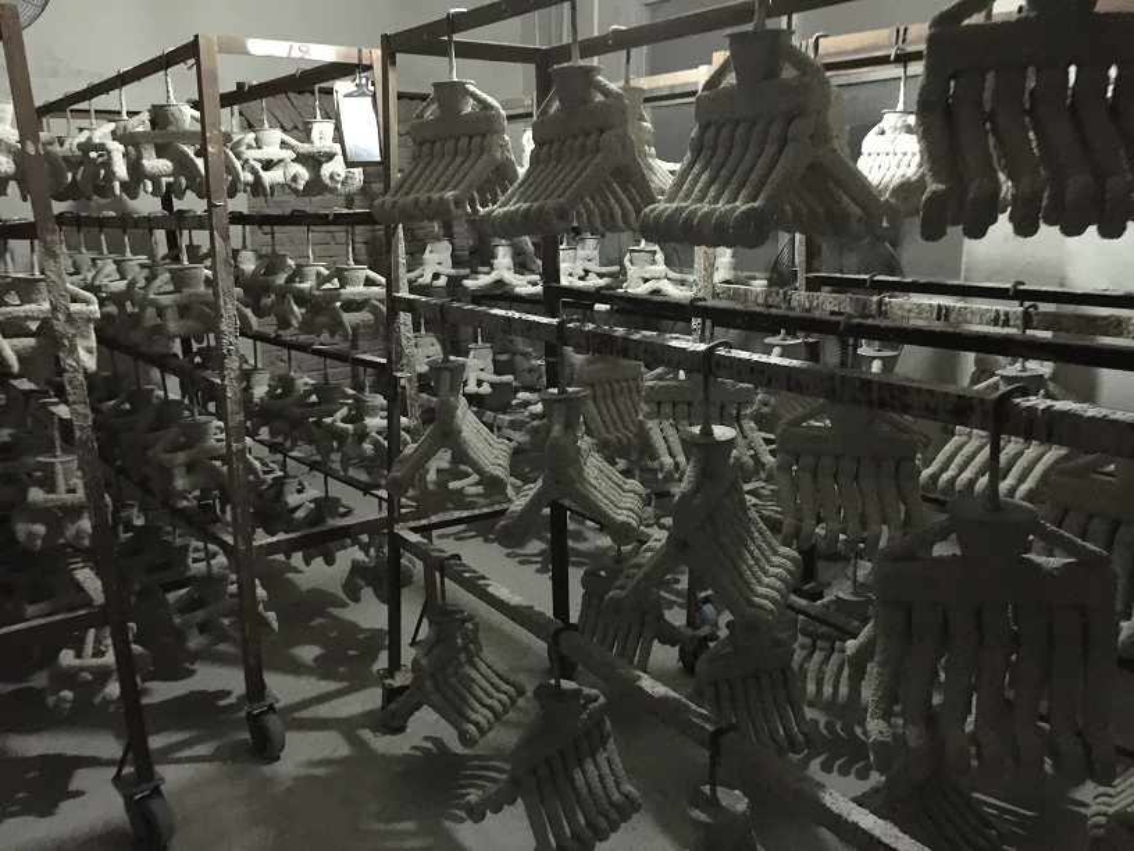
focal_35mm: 29
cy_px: 426
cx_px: 567
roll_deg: -0.2
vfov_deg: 48.2
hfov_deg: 61.7
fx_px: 950
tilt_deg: -12.6
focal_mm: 4.15
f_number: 2.2
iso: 200
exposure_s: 1/4
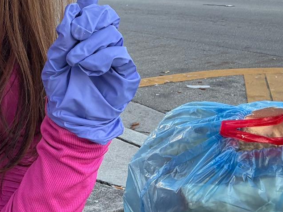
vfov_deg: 24.1
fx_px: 474
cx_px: 56
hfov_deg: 32.3
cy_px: 0
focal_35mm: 58
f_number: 1.9
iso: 50
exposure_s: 1/122
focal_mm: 2.69
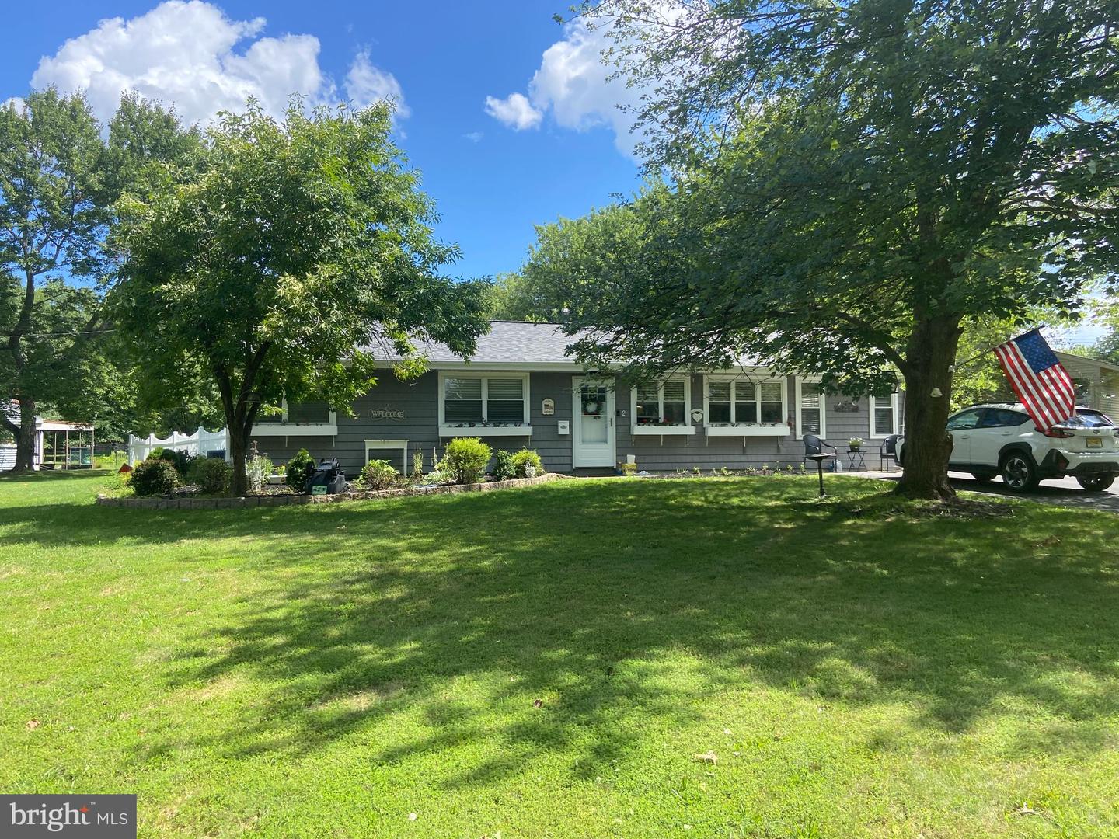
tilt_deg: -2.8
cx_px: 560
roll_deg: -1.9
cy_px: 420
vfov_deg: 53.1
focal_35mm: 26
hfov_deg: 67.3
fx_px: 840
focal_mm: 4.25
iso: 32
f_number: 1.8
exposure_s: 1/1170
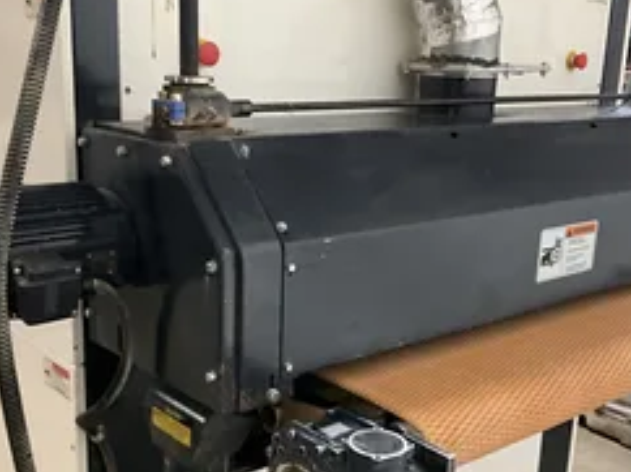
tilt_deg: -17.0
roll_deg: -4.1
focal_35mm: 48
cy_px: 289
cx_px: 316
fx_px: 874
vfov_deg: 30.1
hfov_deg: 39.7
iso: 320
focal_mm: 3
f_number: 1.8
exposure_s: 1/50
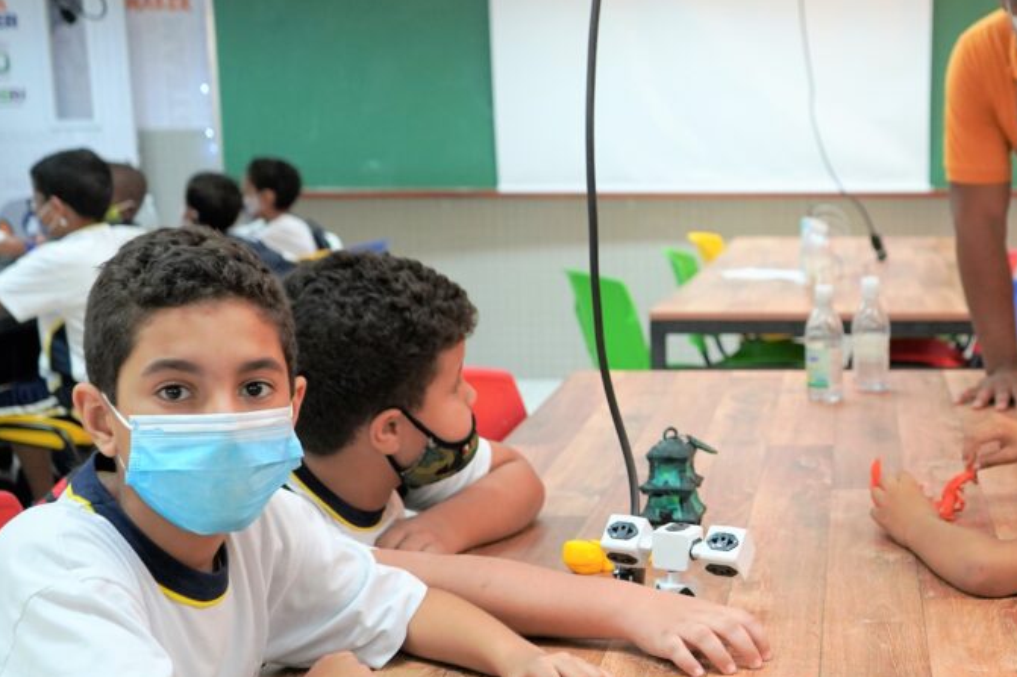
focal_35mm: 59
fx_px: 1666
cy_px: 479
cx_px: 855
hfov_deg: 32.7
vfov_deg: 22.8
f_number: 4
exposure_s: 1/160
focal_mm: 33
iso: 2000
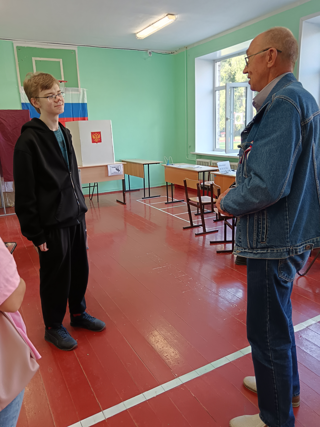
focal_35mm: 27
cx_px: 160
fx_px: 333
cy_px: 214
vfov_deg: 65.3
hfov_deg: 51.4
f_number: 1.9
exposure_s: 1/50
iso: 597
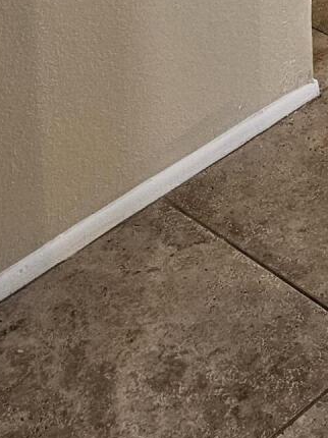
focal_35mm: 107
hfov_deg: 12.9
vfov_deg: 15.1
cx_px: 522
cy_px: -428
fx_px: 1353
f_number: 1.8
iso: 160
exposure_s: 1/120
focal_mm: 5.4
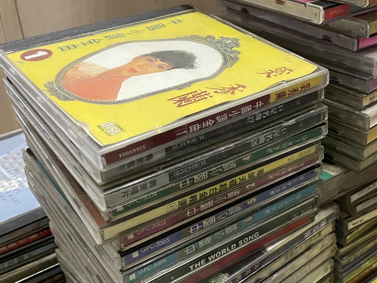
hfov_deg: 37.4
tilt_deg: -29.1
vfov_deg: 29.7
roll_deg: -0.6
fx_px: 534
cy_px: 129
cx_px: 306
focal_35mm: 49
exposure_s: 1/60
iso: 500
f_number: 1.6
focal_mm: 4.2
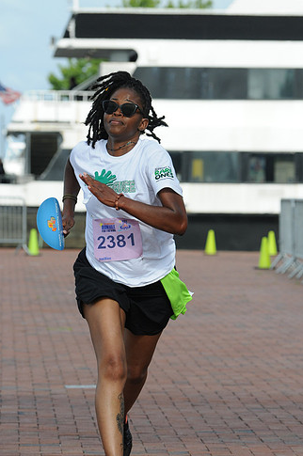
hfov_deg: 6.3
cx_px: 135
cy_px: 264
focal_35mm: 219
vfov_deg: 9.4
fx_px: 2773
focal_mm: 122
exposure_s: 1/1250
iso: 320
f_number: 5.6
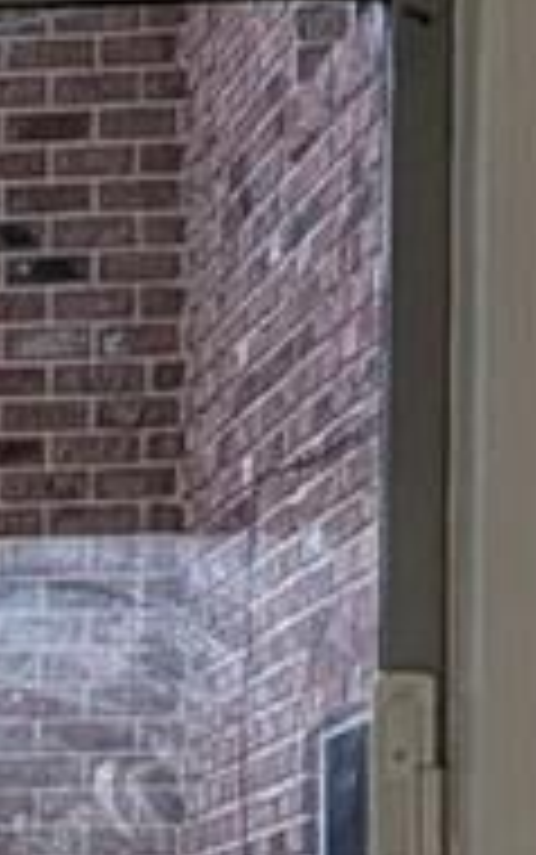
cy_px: 1206
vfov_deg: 9.6
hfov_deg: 5.6
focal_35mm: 214
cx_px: -1338
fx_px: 4994
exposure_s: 1/3802
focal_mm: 4.53
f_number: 1.7
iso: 26
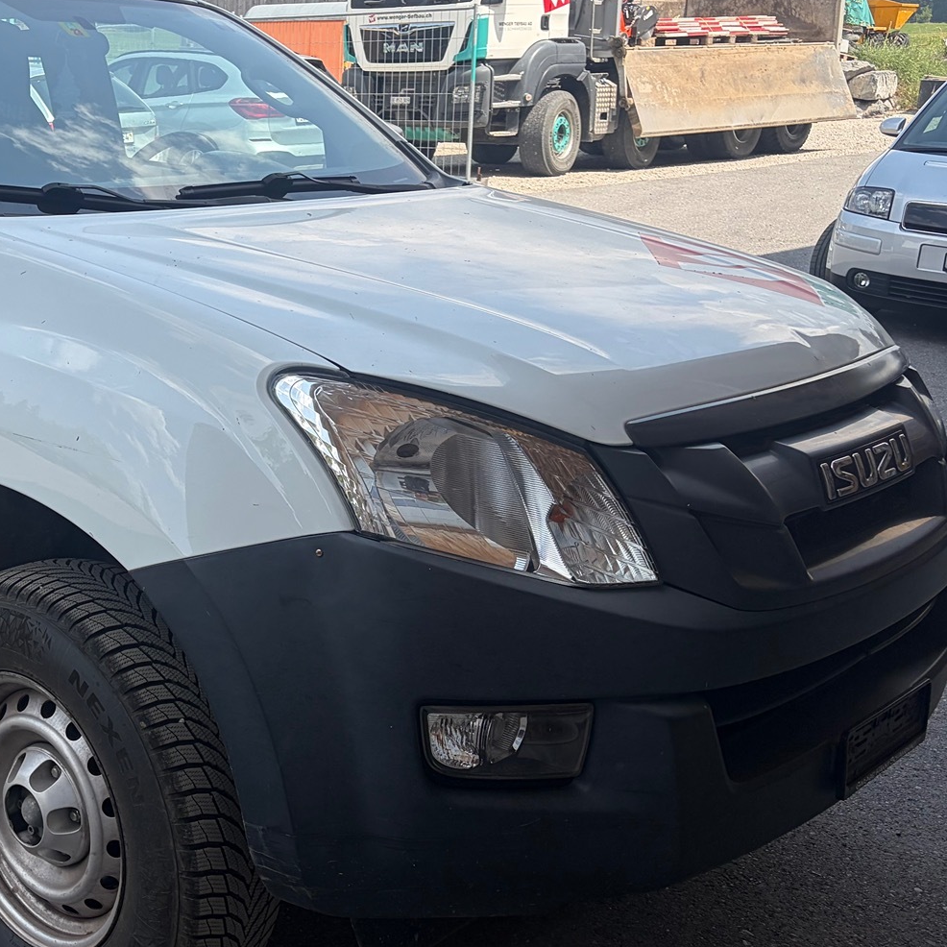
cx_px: 87
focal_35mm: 47
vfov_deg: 35.9
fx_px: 1455
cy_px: 383
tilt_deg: -10.8
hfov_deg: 34.0
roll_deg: -0.1
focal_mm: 5.96
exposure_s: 1/1393
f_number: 1.6
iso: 50
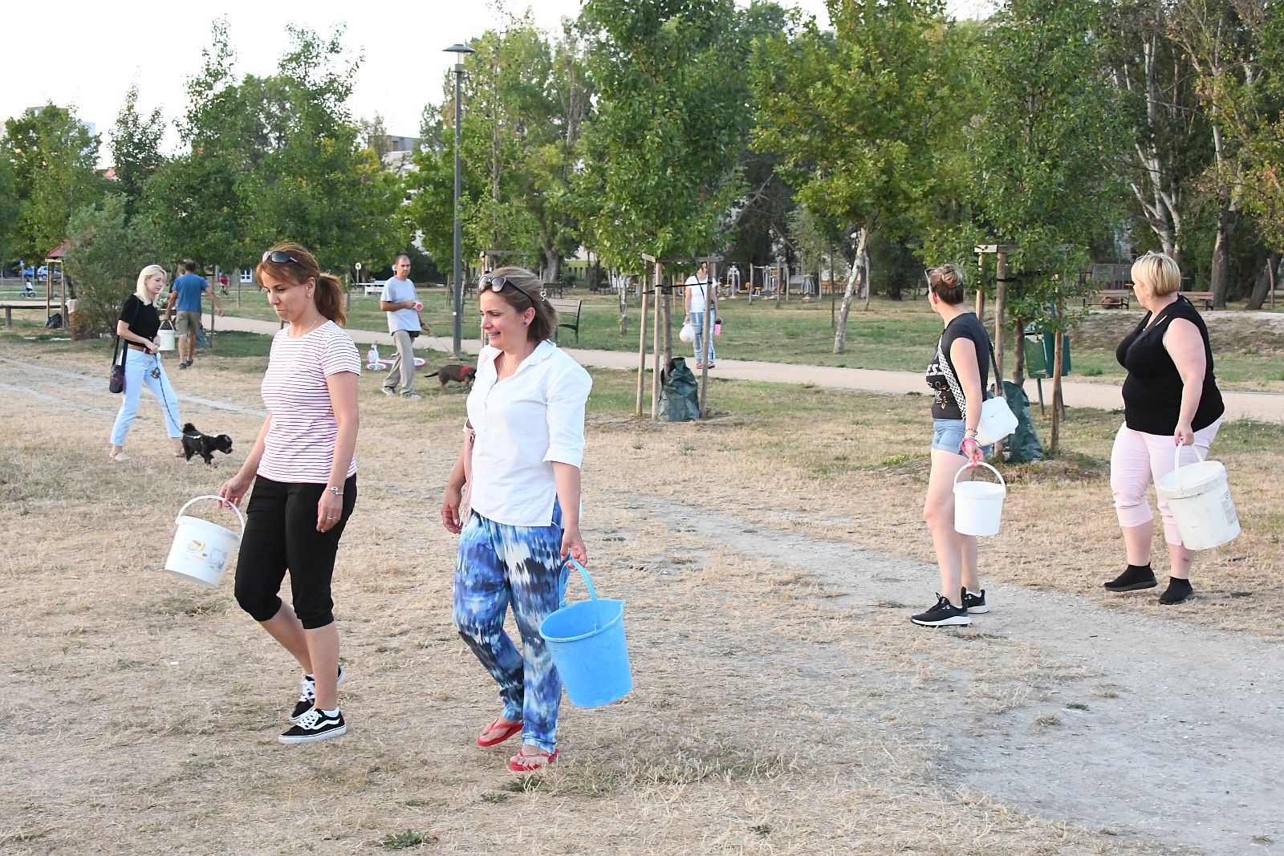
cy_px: 428
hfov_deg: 33.4
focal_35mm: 60
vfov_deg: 22.6
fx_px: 2140
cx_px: 642
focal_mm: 40
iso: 5000
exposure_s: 1/250
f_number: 8
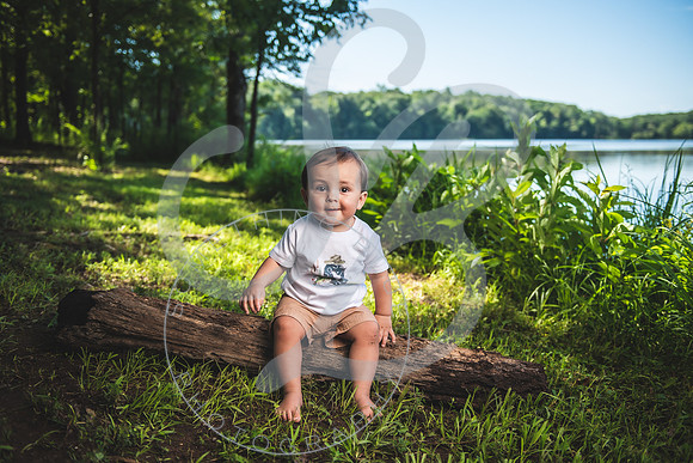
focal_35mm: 35
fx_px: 672
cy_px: 232
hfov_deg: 54.6
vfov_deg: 38.0
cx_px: 352
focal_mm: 34
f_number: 2.8
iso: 100
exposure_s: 1/800
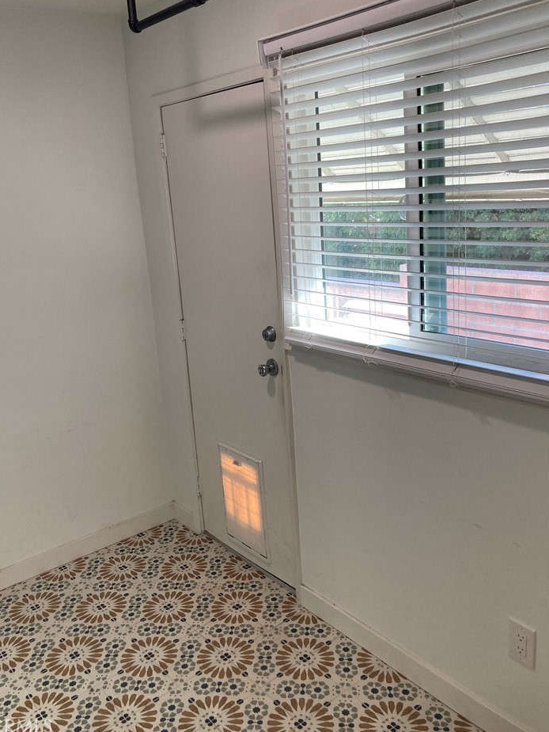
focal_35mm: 31
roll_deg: +3.4
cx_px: 260
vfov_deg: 58.2
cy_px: 332
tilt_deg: -10.2
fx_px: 655
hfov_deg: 45.4
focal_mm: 3.99
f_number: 1.8
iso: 64
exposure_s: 1/120
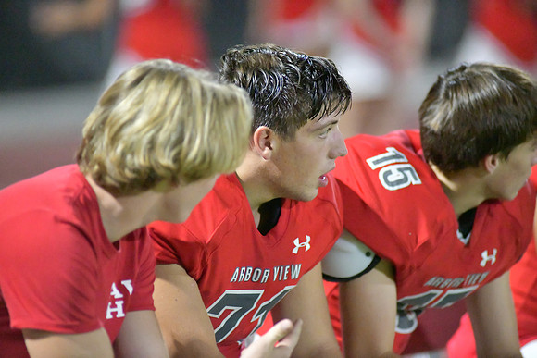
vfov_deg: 4.6
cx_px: 268
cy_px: 179
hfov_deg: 6.9
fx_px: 4476
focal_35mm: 300
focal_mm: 300
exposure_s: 1/1250
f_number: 3.2
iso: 25600
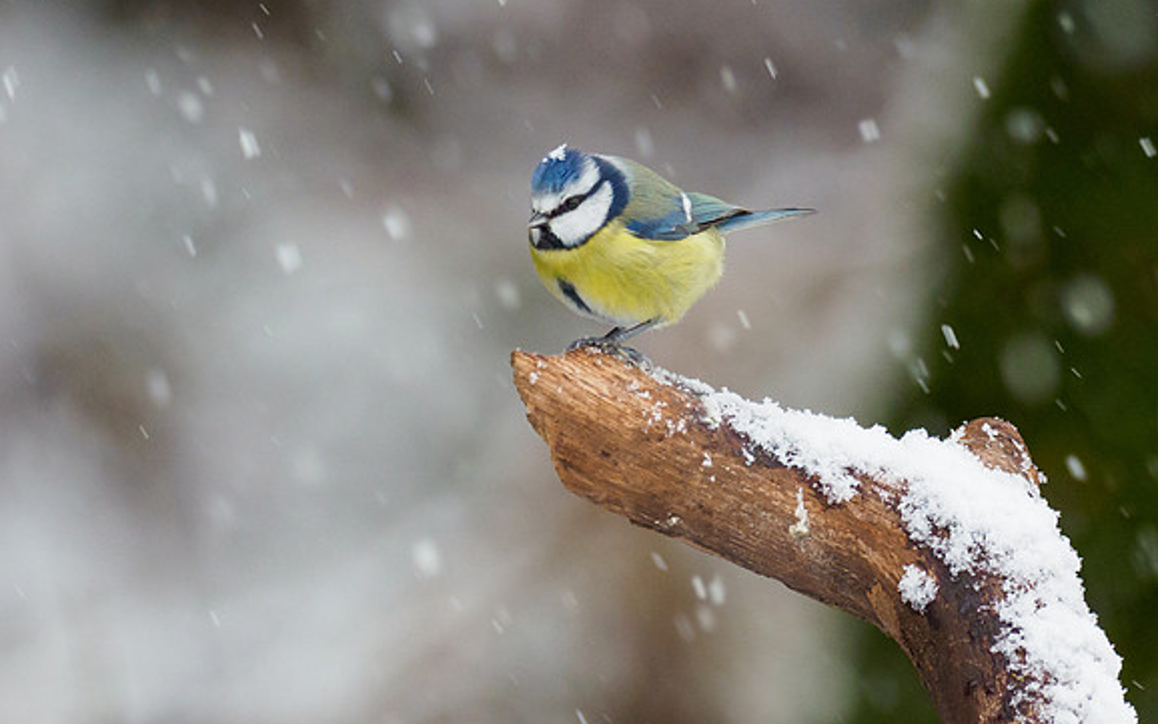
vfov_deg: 1.1
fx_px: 36917
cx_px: 594
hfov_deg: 1.8
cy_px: 255
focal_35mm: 1170
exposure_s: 1/320
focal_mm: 300
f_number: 4
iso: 1250
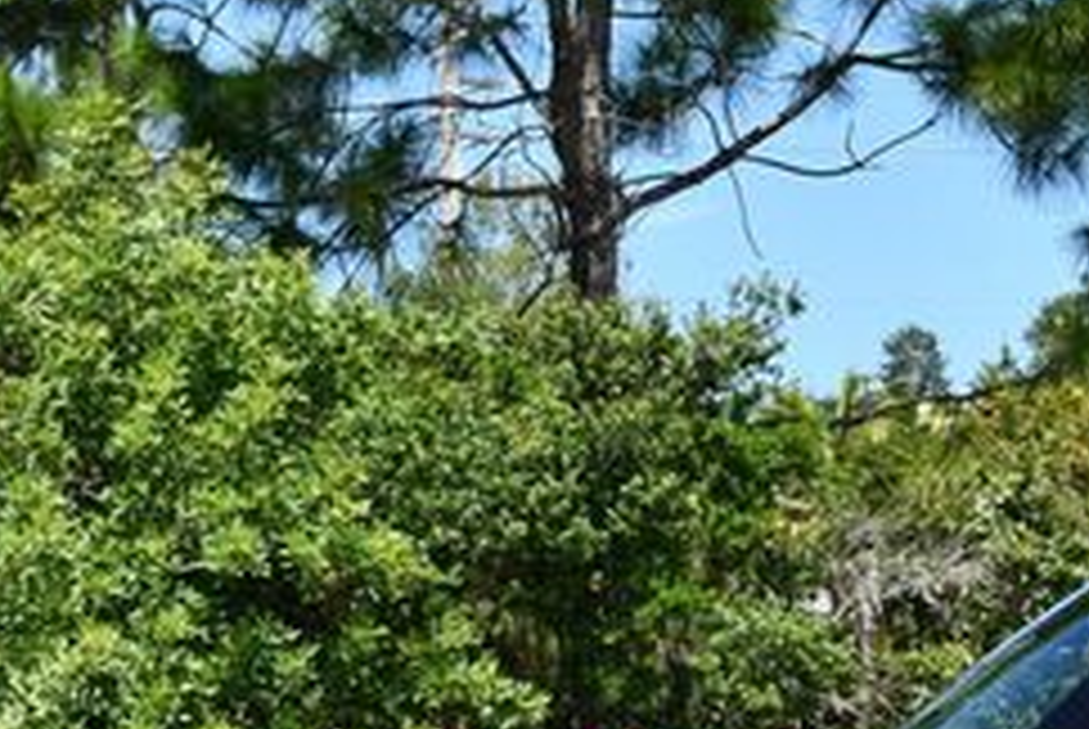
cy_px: 752
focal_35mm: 159
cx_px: 1377
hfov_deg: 12.5
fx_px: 4815
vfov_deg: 8.6
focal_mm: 30
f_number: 8
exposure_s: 1/250
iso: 160
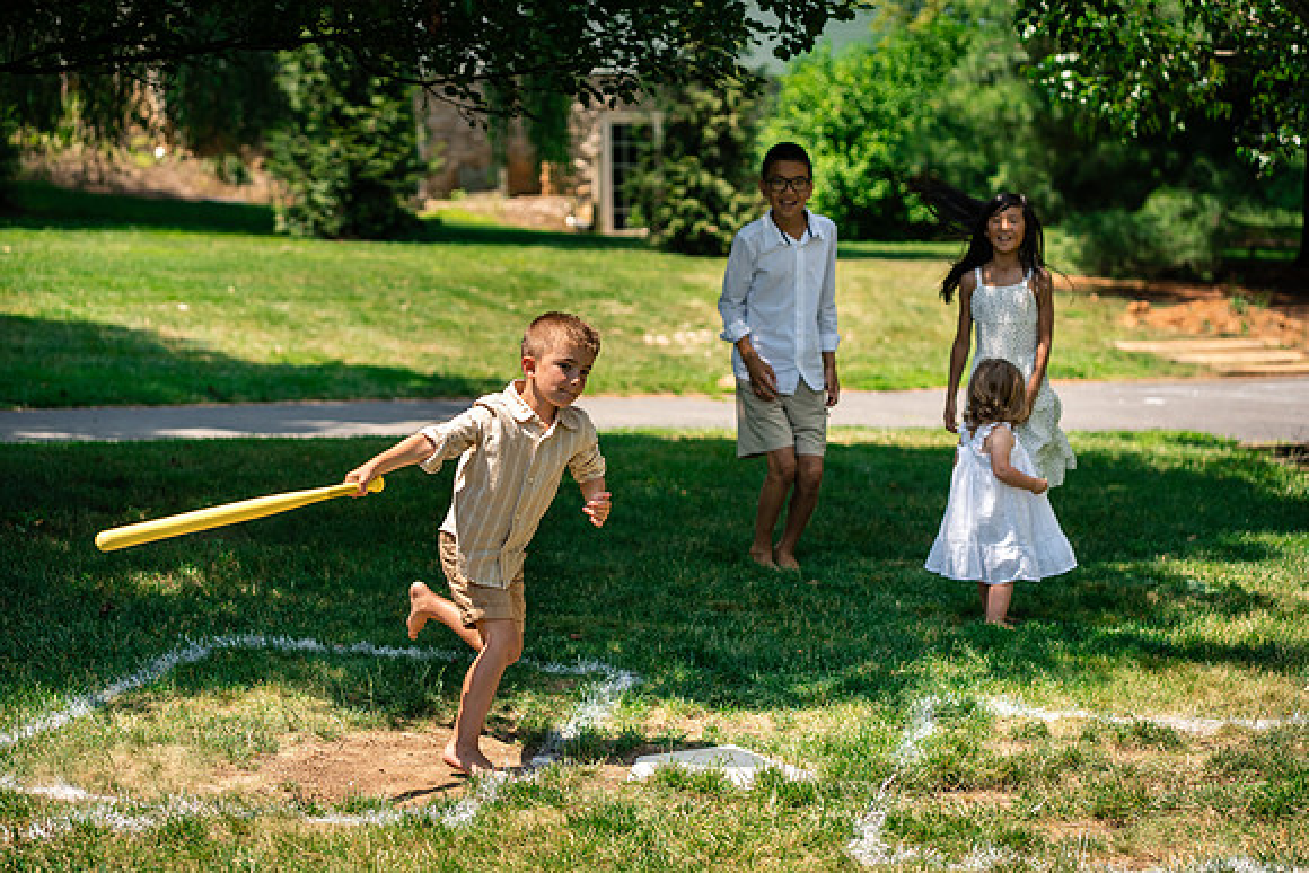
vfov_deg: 16.1
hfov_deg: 23.9
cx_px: 654
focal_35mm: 85
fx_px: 3091
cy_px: 436
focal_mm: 85
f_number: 3.5
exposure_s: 1/2500
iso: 320
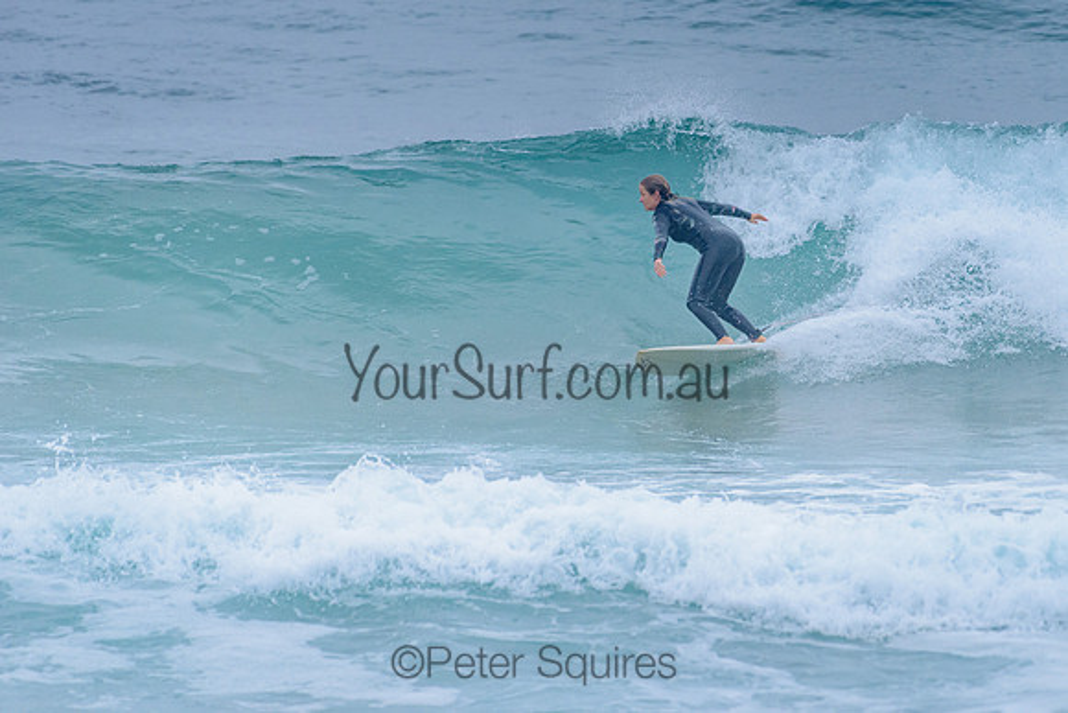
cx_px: 655
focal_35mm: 613
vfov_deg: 2.2
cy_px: 276
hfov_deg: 3.4
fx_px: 18185
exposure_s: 1/2000
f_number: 5.6
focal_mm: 500
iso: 1600
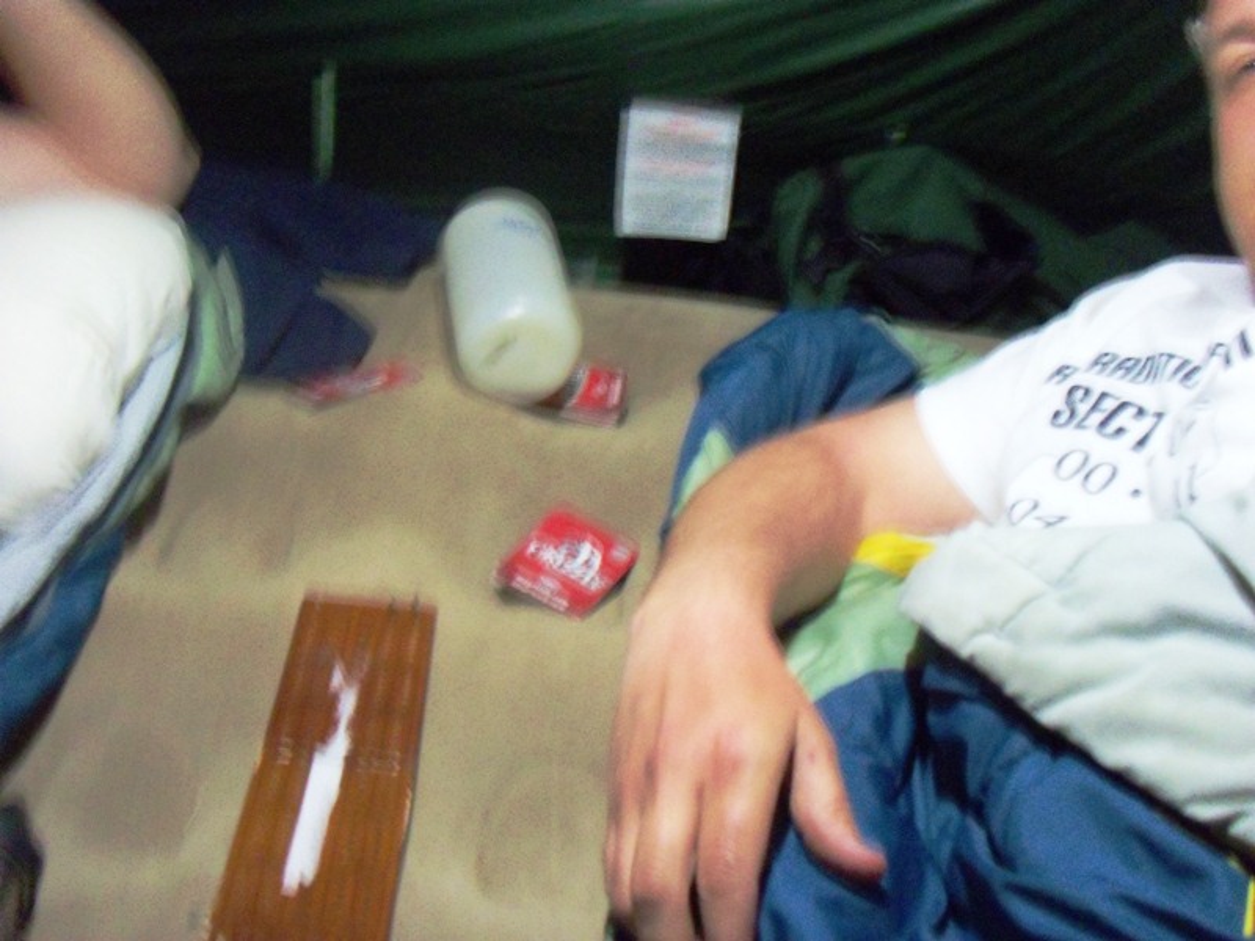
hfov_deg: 54.0
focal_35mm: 34
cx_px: 628
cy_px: 470
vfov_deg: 41.8
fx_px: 1233
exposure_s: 1/2
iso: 400
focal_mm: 5.7
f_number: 2.9
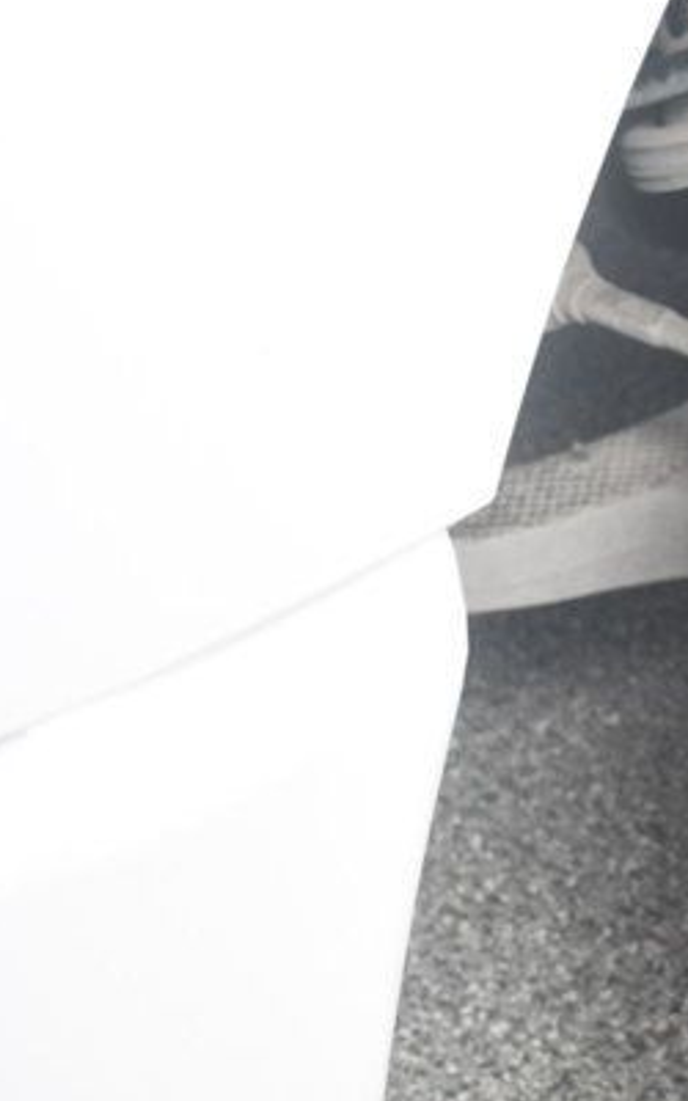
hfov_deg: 12.7
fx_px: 2820
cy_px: 435
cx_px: 1216
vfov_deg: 22.1
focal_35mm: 94
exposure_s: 1/160
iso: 100
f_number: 3.8
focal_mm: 24
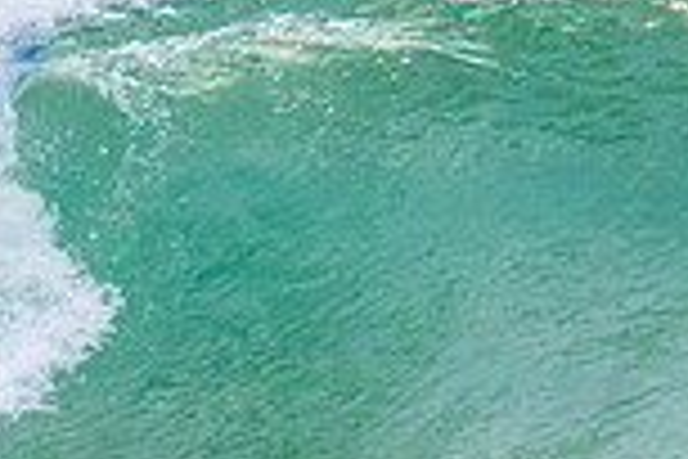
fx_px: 67935
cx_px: -444
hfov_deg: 0.6
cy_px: 202
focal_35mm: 3555
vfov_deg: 0.4
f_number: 11
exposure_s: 1/2000
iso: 3600
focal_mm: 800
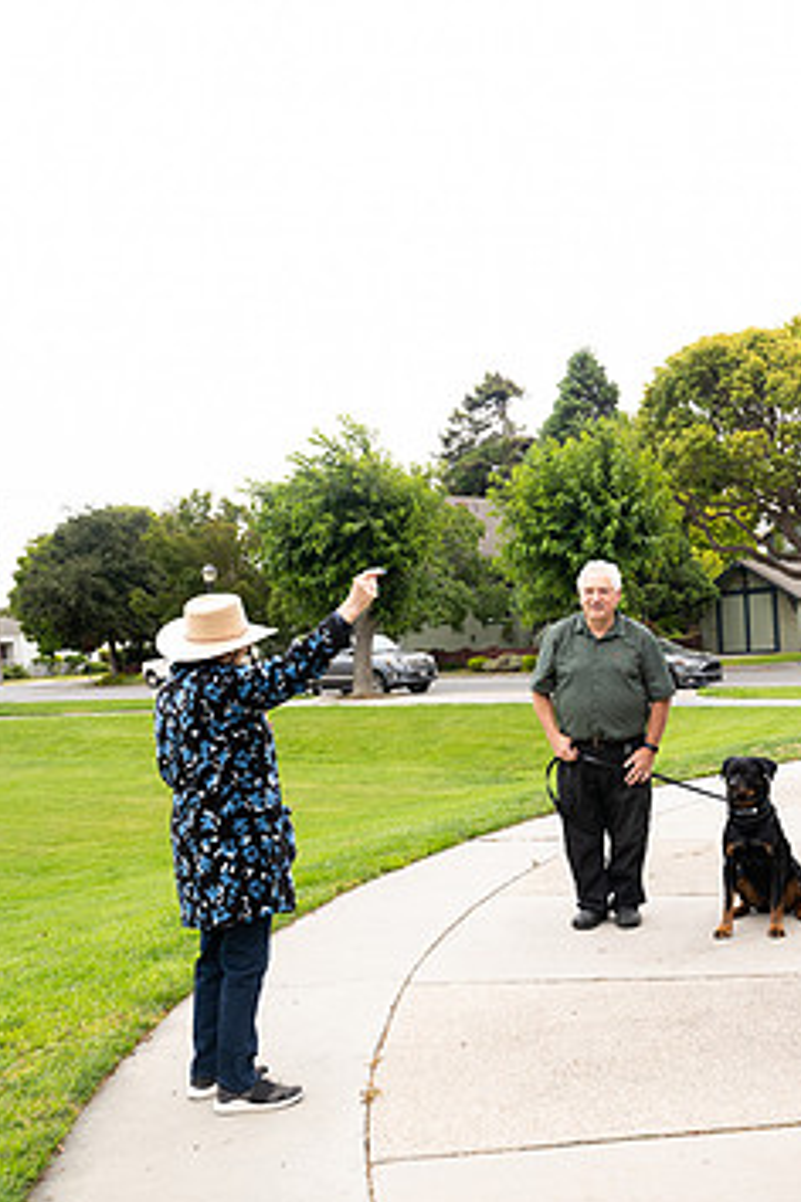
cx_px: 492
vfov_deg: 48.1
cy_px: 737
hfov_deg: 33.3
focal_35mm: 40
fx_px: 1335
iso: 640
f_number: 4
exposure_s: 1/500
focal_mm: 31.5
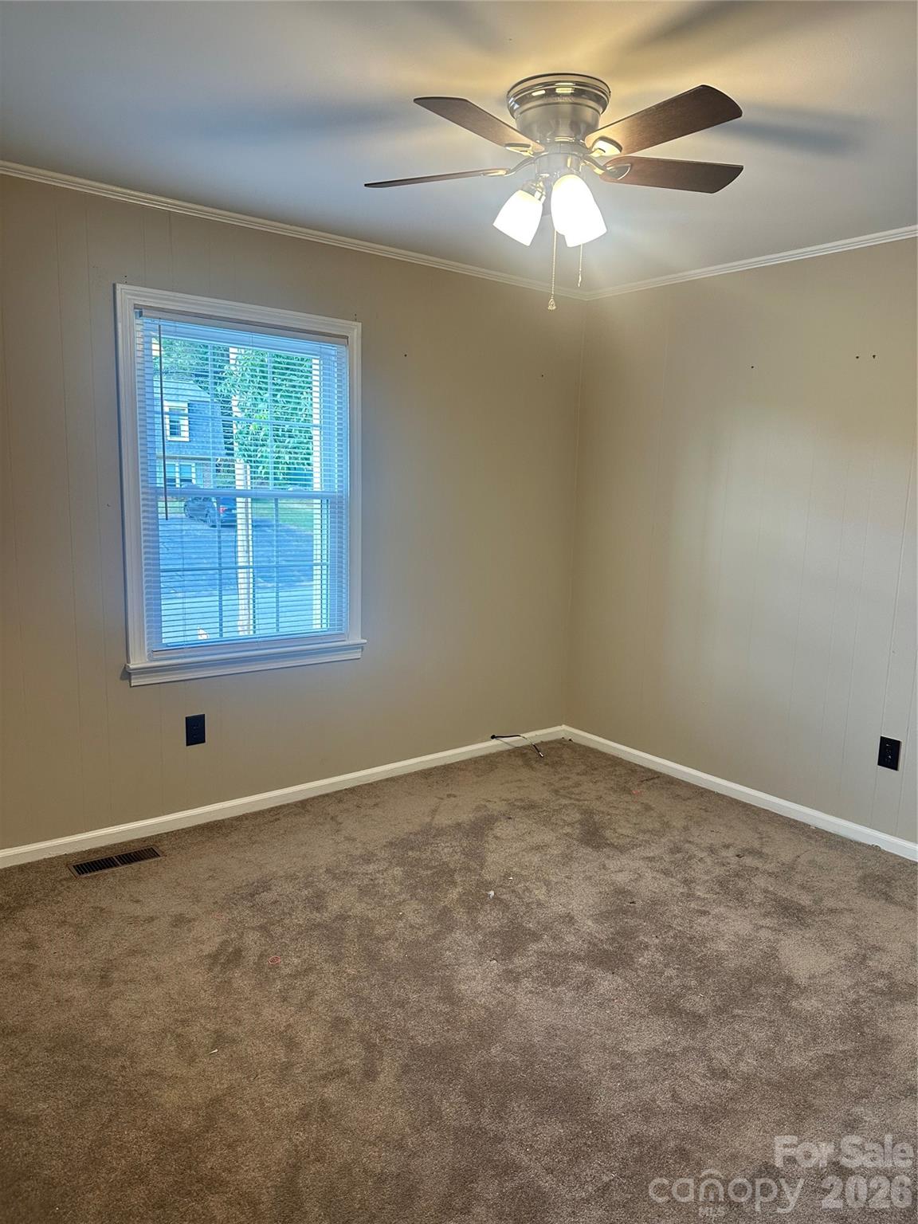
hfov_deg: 56.8
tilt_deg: -7.4
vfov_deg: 71.6
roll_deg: -1.7
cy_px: 612
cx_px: 459
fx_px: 849
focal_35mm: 24
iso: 125
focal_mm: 6.86
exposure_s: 1/60
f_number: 1.78
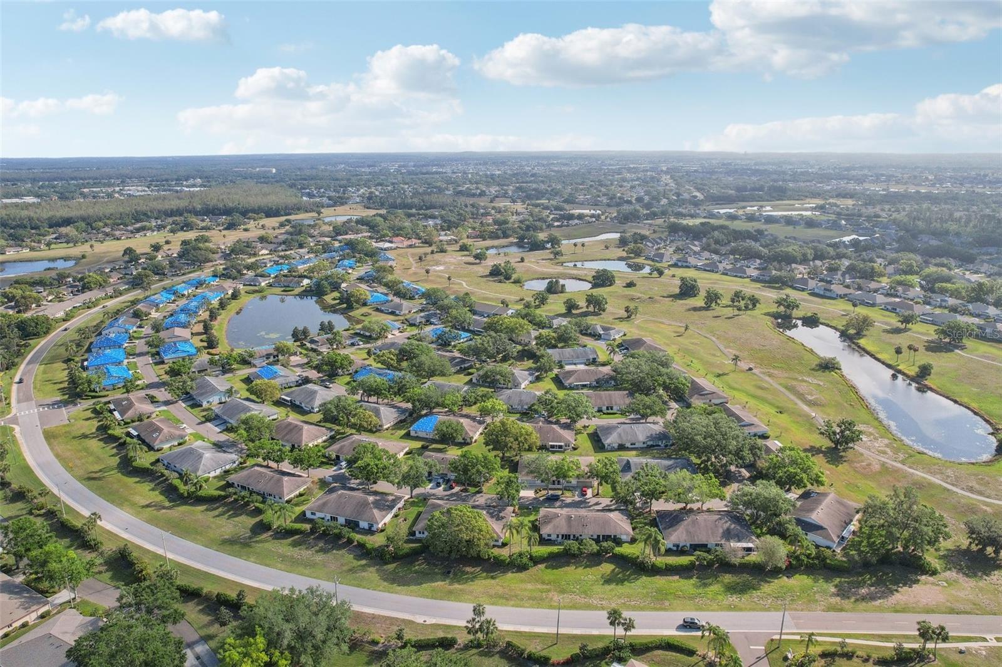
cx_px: 501
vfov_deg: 57.2
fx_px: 612
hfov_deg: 78.6
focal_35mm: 22
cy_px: 334
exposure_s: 1/2500
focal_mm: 8.4
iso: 110
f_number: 2.8
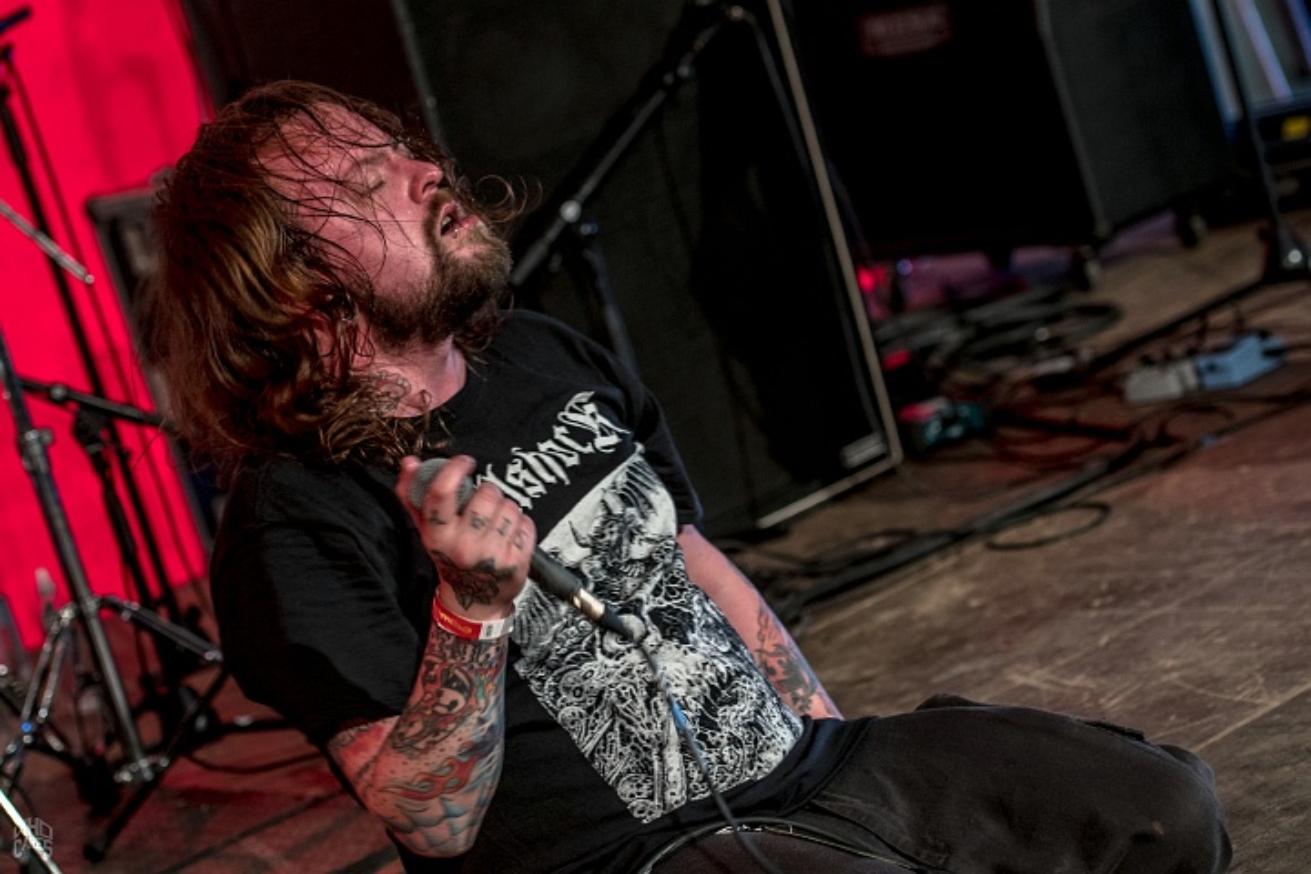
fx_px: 3823
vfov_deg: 13.0
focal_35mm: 105
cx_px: 656
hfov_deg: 19.5
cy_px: 437
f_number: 2.8
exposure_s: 1/100
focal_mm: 70
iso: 640
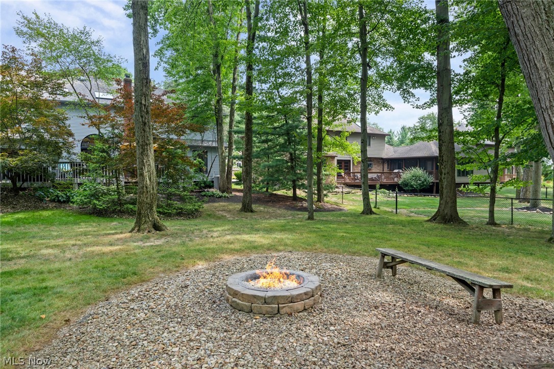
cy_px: 184
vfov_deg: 53.1
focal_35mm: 24
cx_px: 277
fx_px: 369
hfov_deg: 73.8
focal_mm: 24
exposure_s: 1/125
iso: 250
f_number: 7.1
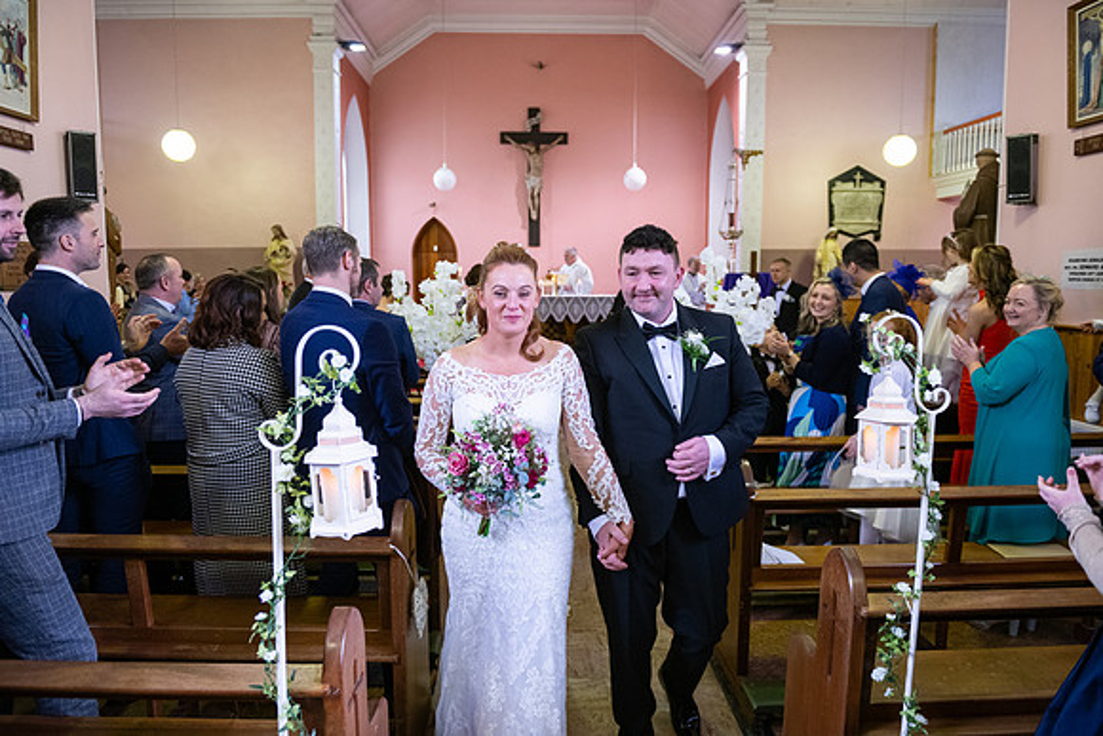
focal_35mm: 24
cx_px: 552
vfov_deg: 53.2
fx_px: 735
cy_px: 368
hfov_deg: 73.7
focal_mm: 24
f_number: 3.5
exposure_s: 1/160
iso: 1250
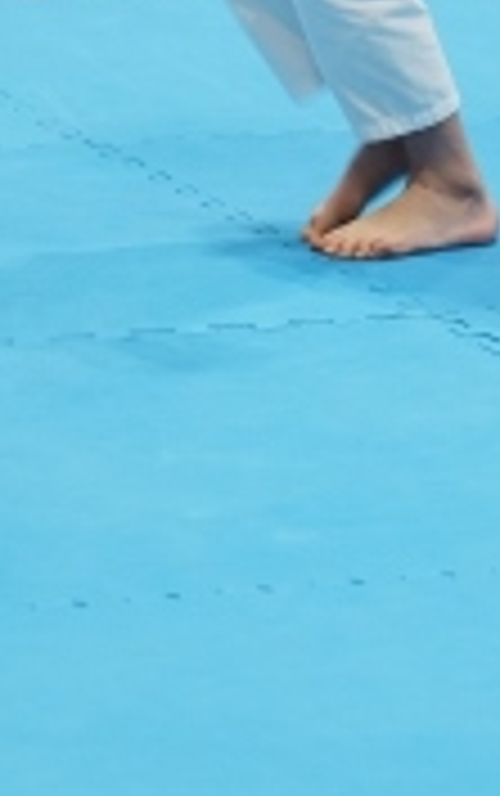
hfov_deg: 3.6
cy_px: -117
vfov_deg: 5.8
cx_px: 455
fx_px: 7895
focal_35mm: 363
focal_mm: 105
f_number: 4
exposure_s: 1/100
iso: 640
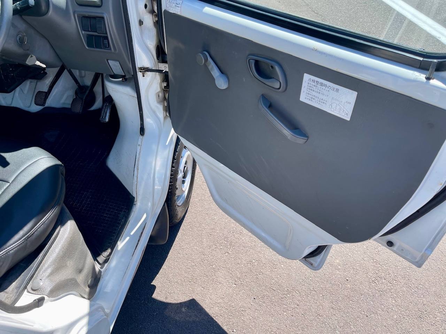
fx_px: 322
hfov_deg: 69.4
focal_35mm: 25
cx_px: 223
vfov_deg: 54.9
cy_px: 167
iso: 32
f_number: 1.6
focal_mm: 5.1
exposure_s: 1/861
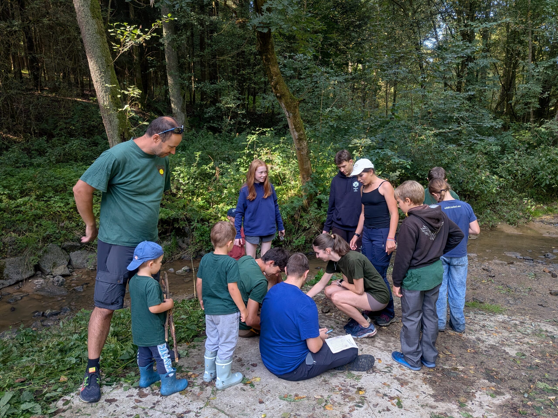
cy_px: 209
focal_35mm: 24
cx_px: 279
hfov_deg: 71.6
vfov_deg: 56.8
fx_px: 387
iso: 34
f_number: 1.7
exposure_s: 1/100
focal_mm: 4.53
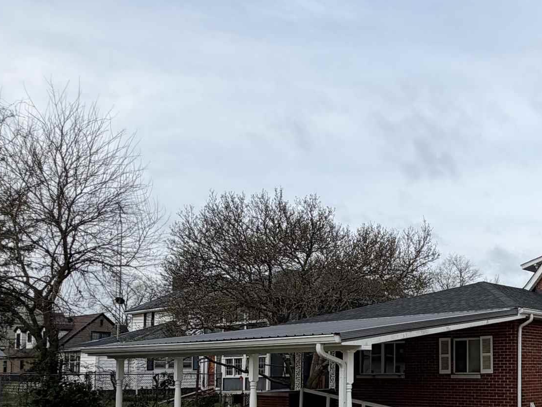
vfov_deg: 35.4
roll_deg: +0.8
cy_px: 337
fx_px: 611
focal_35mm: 39
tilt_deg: +2.3
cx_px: 545
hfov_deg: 41.5
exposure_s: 1/770
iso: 25
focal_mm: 2.22
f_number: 2.2
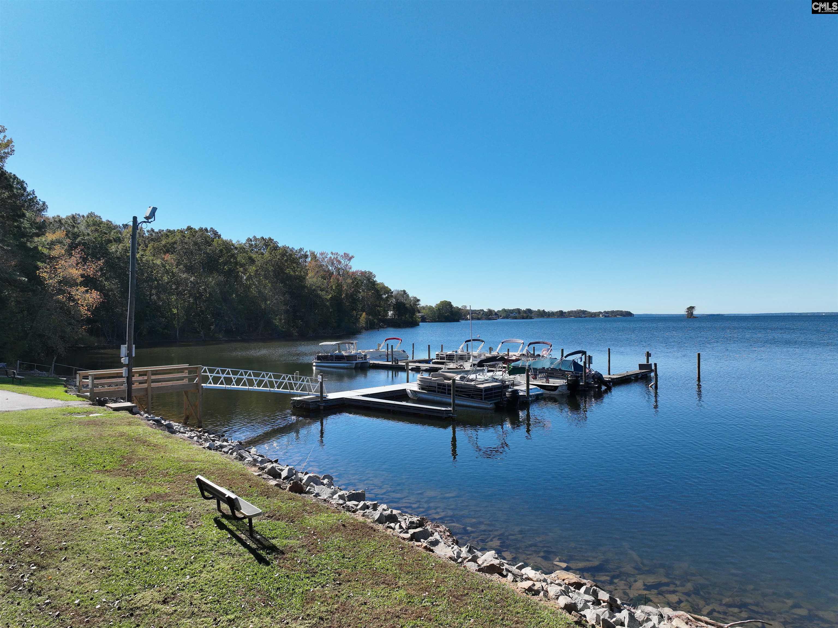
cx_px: 419
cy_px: 314
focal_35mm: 24
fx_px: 581
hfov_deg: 71.6
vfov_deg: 56.8
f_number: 2.8
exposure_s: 1/2000
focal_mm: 12.29
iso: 150
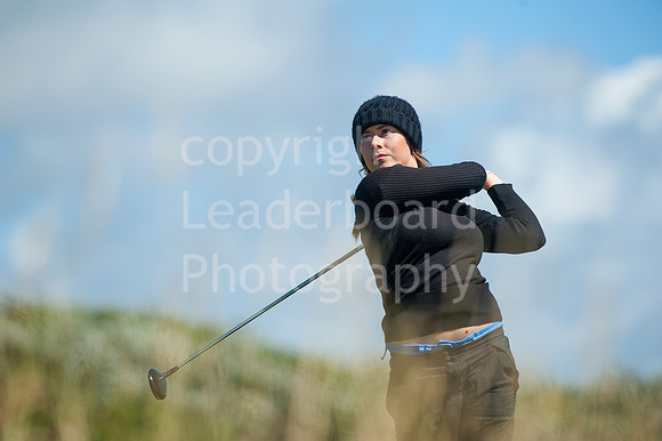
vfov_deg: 4.6
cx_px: 331
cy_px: 220
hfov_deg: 6.9
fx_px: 5513
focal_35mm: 300
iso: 200
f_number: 5.6
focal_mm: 300
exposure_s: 1/2000
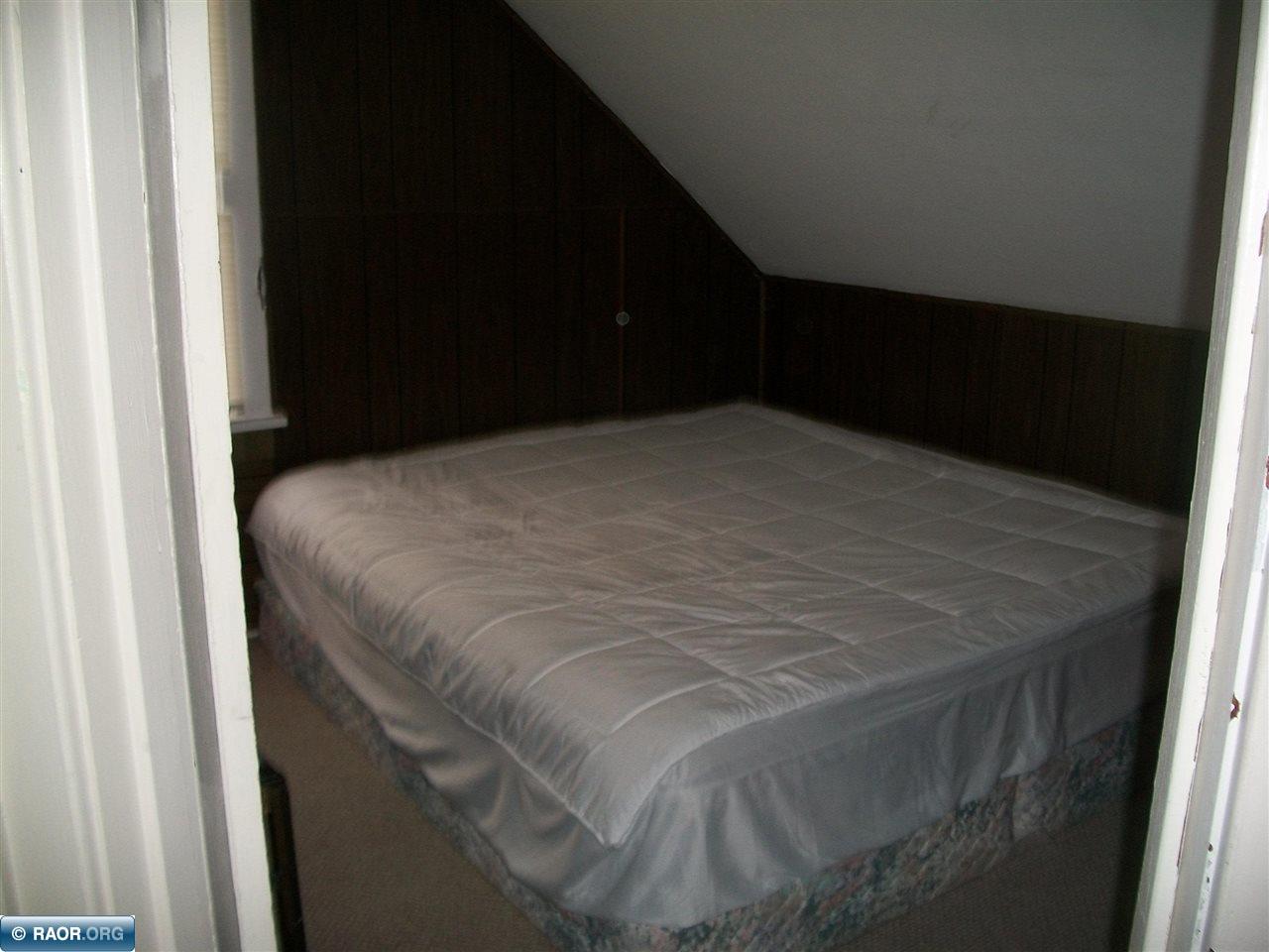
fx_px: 1173
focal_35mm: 32
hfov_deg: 56.8
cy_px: 476
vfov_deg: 44.2
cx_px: 634
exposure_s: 1/30
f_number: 2.9
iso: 80
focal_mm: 5.7
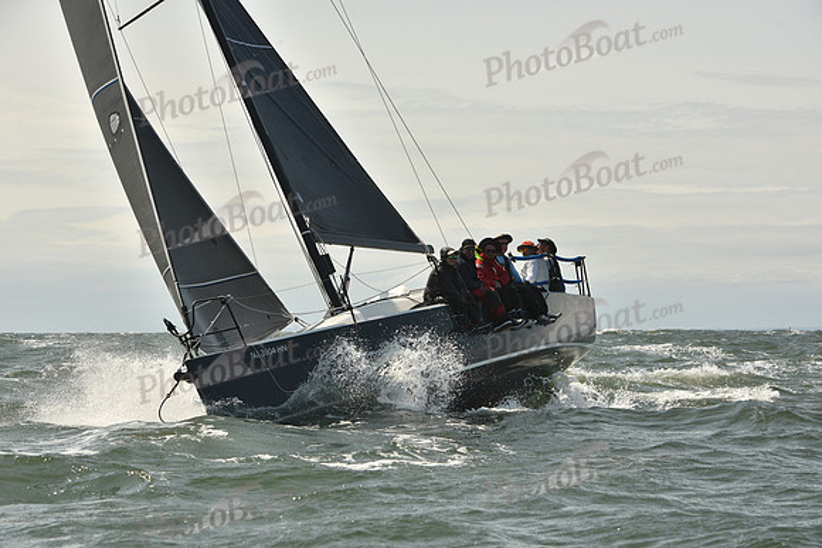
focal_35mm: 112
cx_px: 411
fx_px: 2558
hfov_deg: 18.3
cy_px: 274
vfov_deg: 12.2
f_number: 9
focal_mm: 112
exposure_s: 1/800
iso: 250
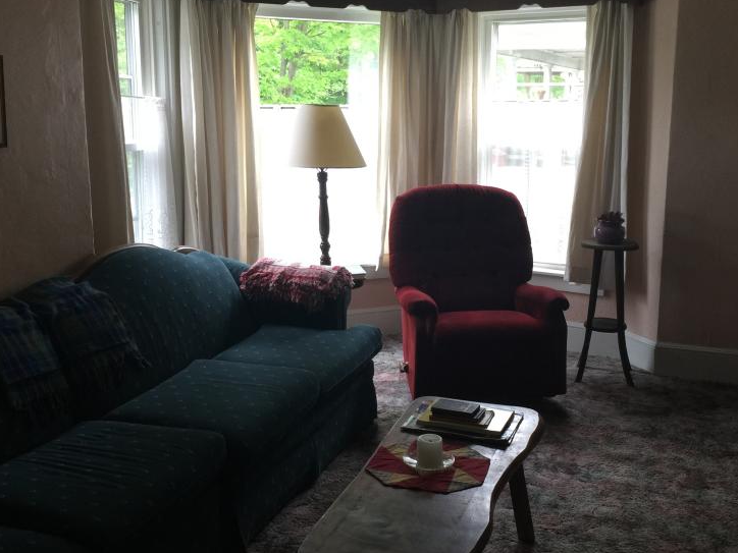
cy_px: 286
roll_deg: -0.7
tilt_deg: -12.1
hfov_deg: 45.7
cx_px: 403
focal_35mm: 41
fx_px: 874
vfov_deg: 35.1
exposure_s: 1/15
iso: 40
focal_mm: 4.15
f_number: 2.2
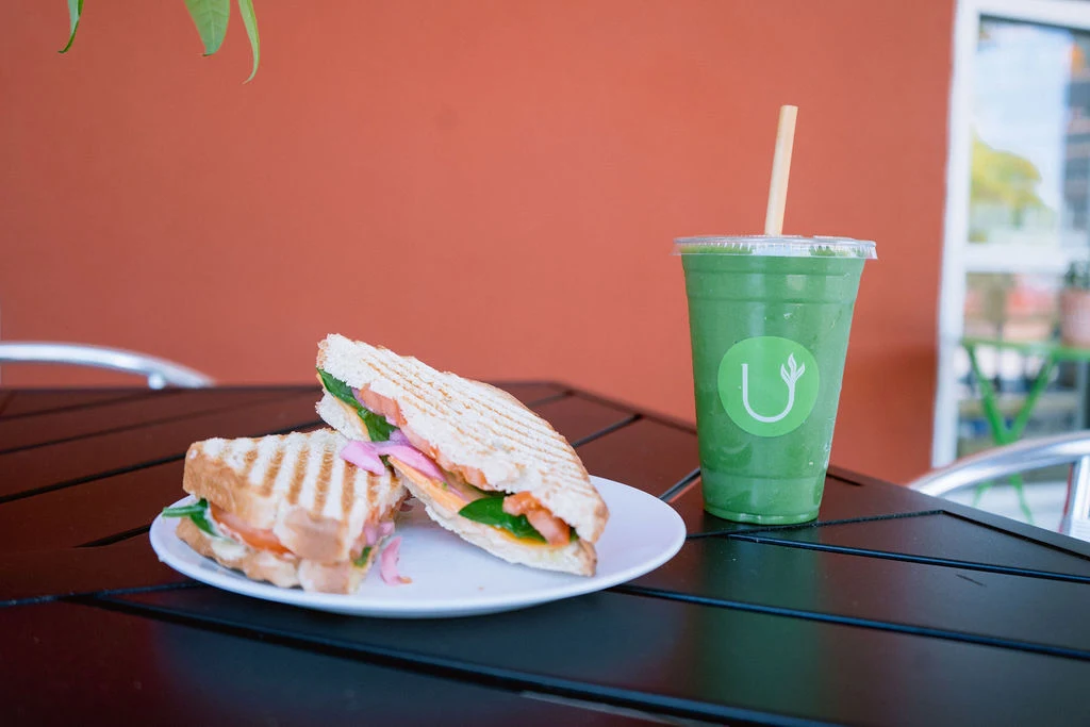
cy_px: 364
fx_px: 969
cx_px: 545
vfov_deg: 41.1
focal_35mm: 32
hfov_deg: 58.7
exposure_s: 1/200
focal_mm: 32
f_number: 4
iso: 500
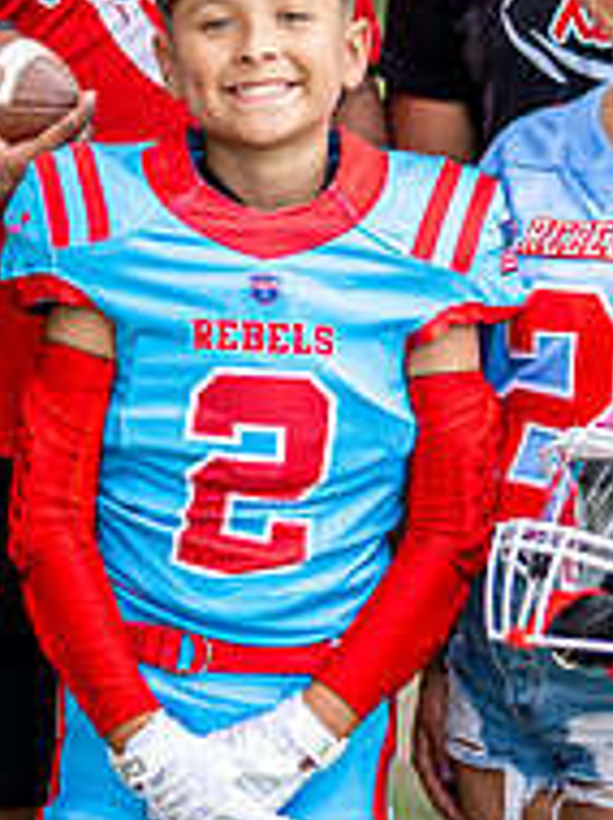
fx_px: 4709
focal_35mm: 199
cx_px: 568
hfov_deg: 7.4
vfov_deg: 9.9
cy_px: 114
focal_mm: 50
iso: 100
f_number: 1.2
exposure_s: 1/2000
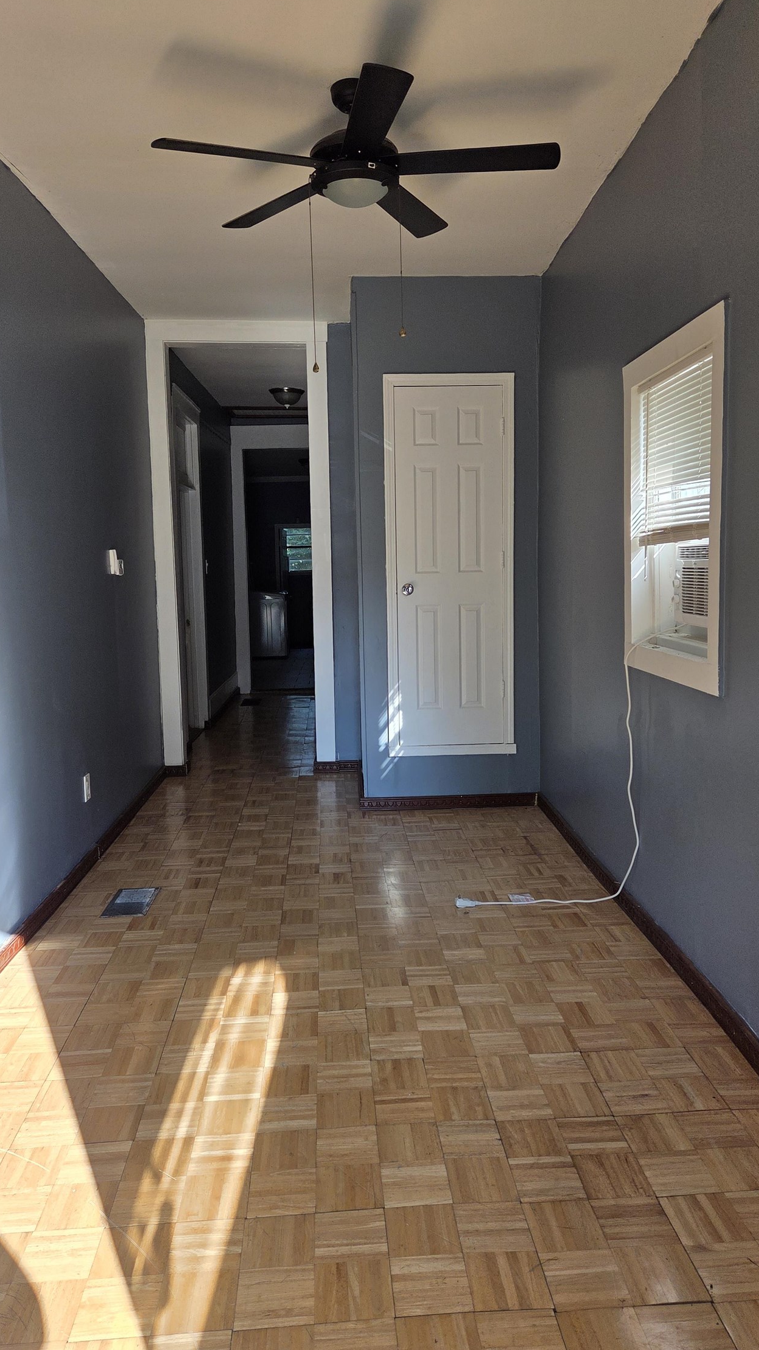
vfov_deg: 71.9
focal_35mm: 26
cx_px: 372
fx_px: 930
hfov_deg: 44.4
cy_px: 662
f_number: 1.8
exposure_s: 1/180
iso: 40
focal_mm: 5.4
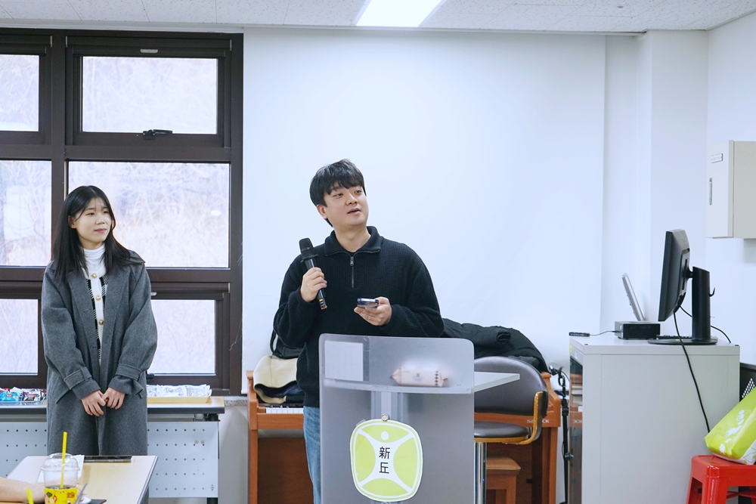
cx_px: 378
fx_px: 1470
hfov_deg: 28.8
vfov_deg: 19.5
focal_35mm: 70
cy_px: 252
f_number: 5.6
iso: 400
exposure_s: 1/100
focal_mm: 70
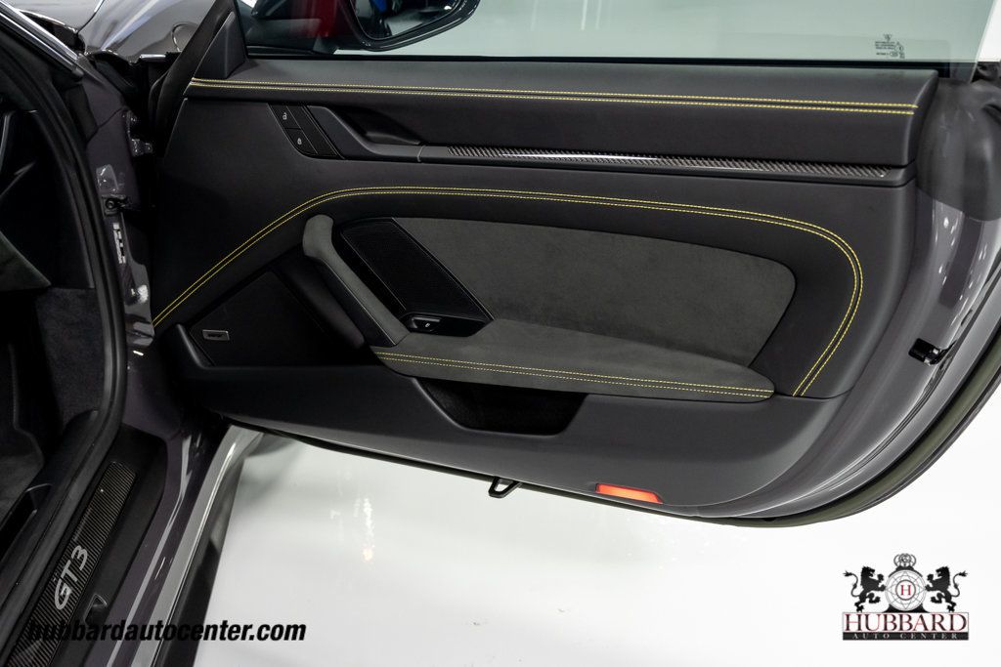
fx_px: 1307
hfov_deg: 41.9
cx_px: 500
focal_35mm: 47
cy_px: 334
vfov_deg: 28.7
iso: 3200
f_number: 5
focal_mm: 47
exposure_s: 1/60
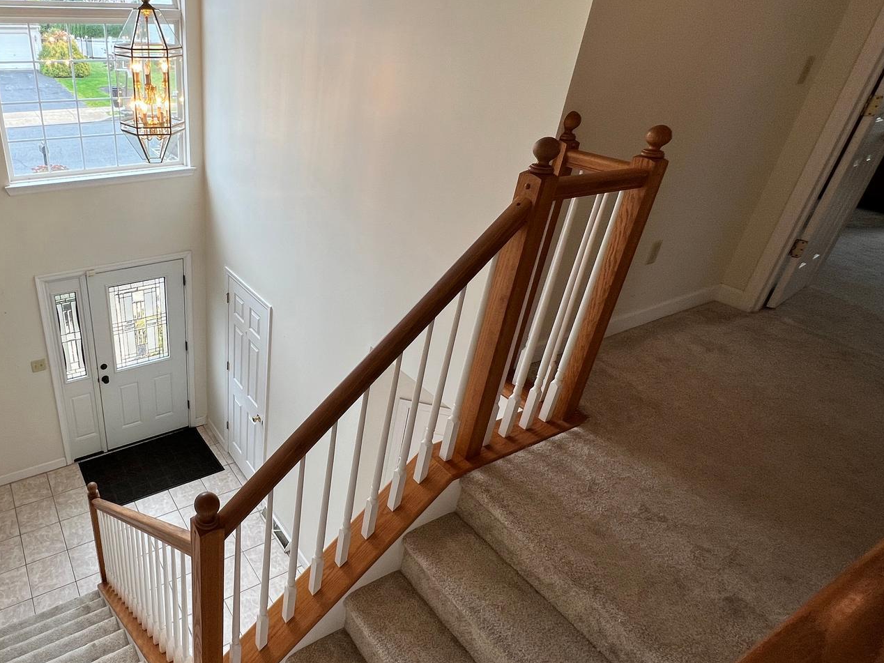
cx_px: 250
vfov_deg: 63.4
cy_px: 310
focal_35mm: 21
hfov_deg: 74.8
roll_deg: -1.5
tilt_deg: -28.7
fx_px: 536
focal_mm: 1.57
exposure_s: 1/120
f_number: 1.8
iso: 50
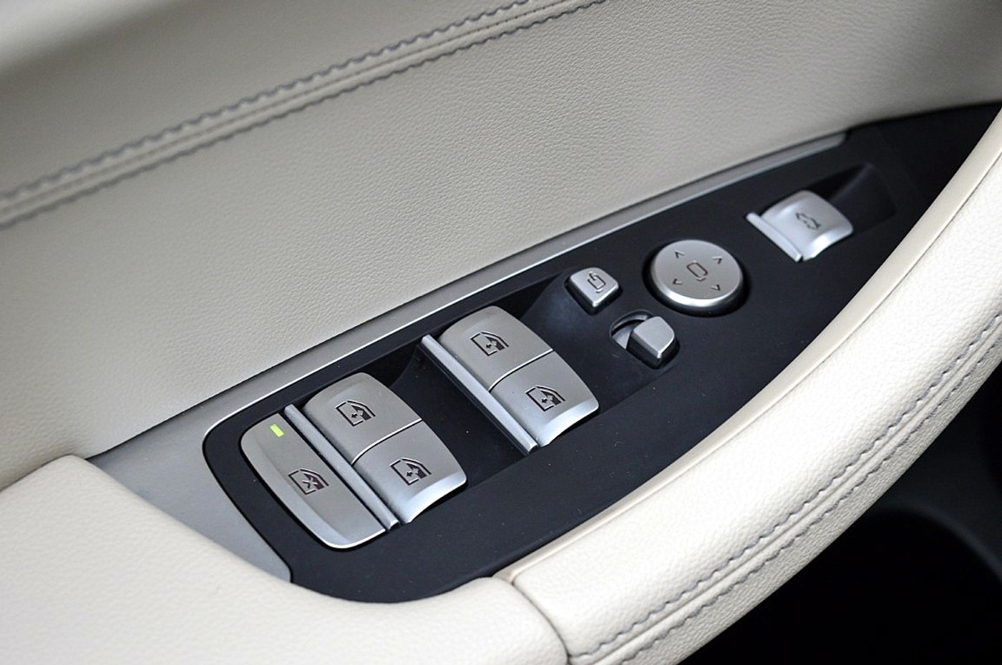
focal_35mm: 72
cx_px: 501
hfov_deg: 28.1
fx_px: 2002
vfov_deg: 18.9
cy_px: 332
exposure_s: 1/60
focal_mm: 48
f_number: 7.1
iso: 800
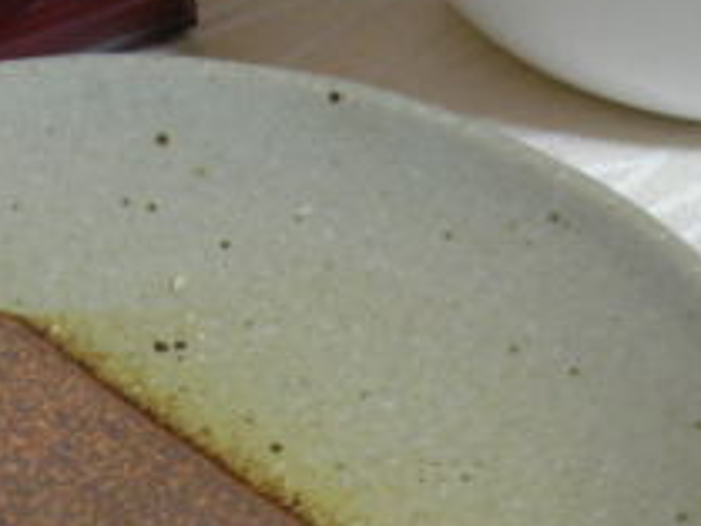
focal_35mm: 91
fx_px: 1844
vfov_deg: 15.9
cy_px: 551
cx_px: 158
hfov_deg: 21.3
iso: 200
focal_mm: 6.3
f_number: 3.2
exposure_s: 1/8.4
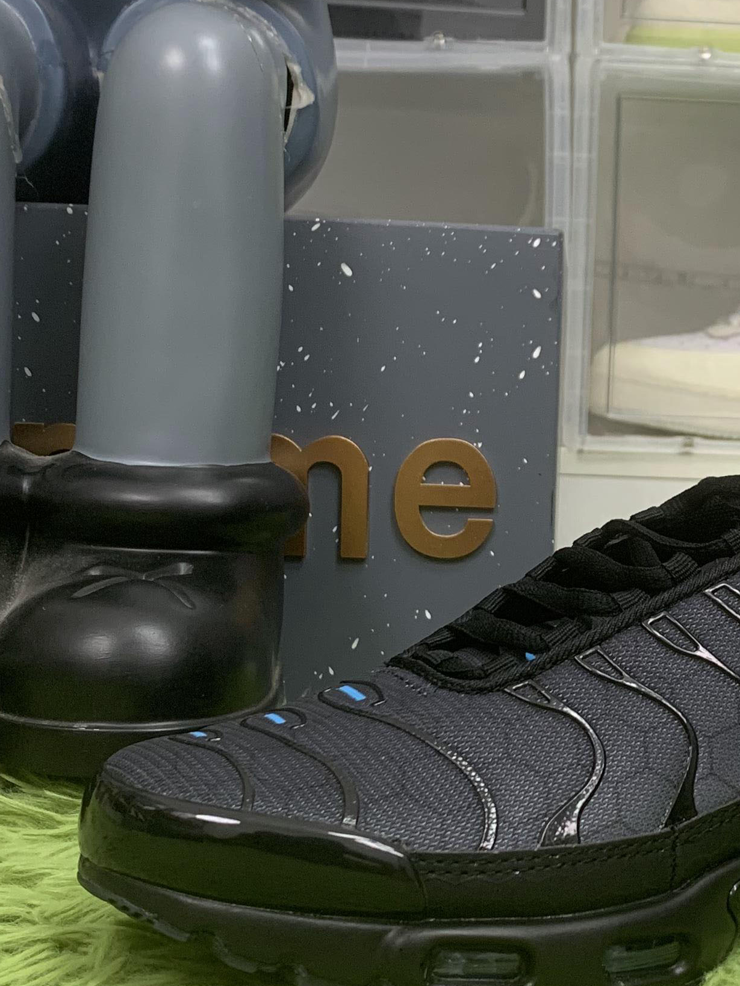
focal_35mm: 64
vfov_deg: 30.3
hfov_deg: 22.6
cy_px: 503
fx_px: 1824
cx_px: 598
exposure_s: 1/60
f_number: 1.8
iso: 100
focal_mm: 4.25
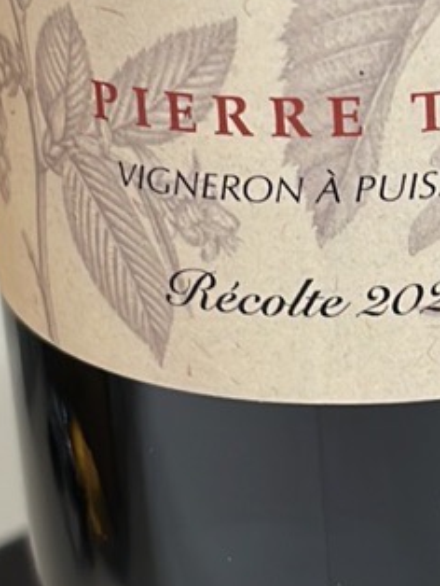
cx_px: 339
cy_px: 84
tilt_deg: -21.2
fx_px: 931
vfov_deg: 33.5
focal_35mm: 55
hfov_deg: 26.2
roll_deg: +3.7
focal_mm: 5.1
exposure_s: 1/43
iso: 160
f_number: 1.6
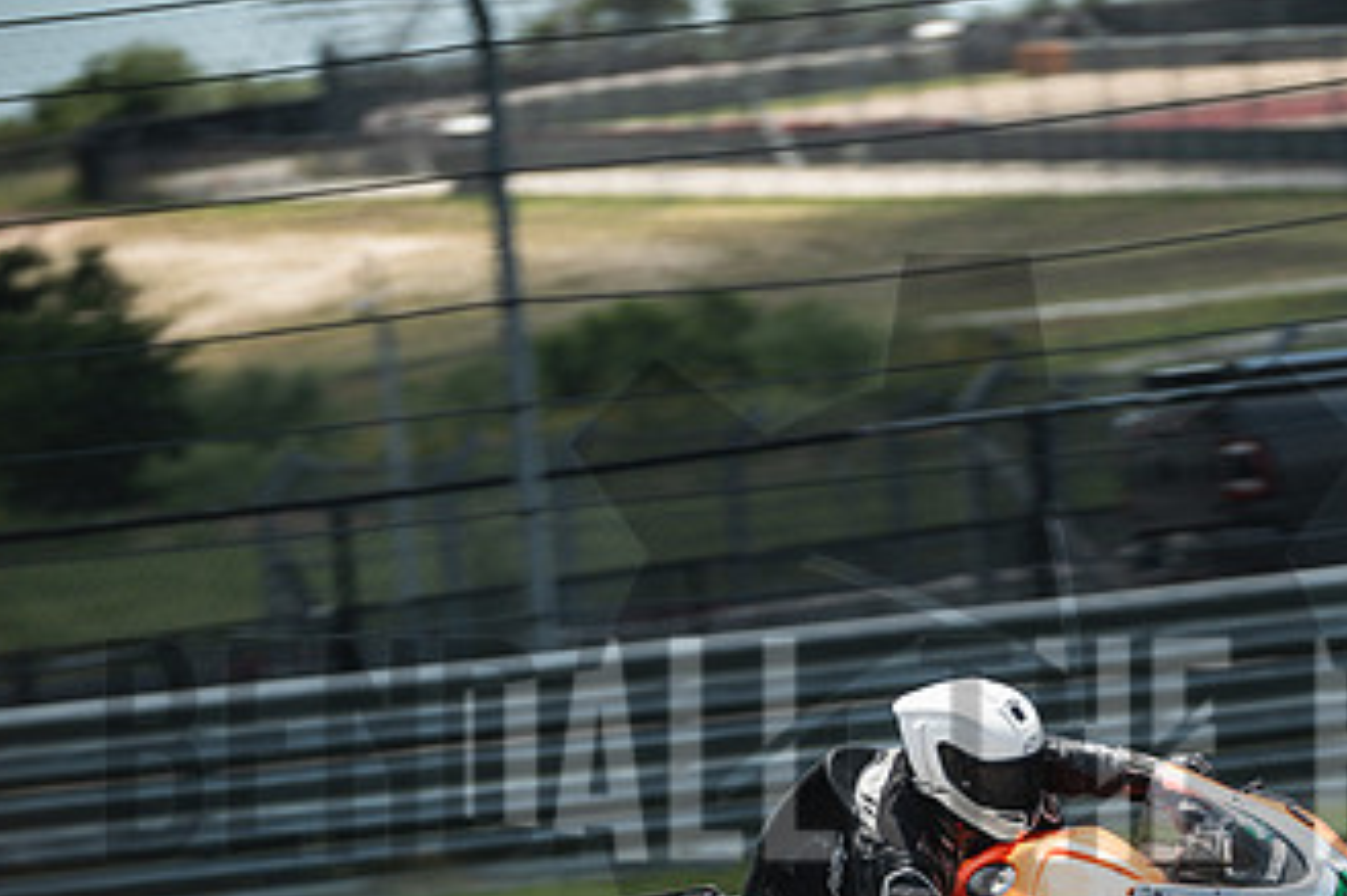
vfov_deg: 2.5
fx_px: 20905
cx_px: 966
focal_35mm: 559
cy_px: 755
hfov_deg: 3.7
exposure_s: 1/500
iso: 200
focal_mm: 211
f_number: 5
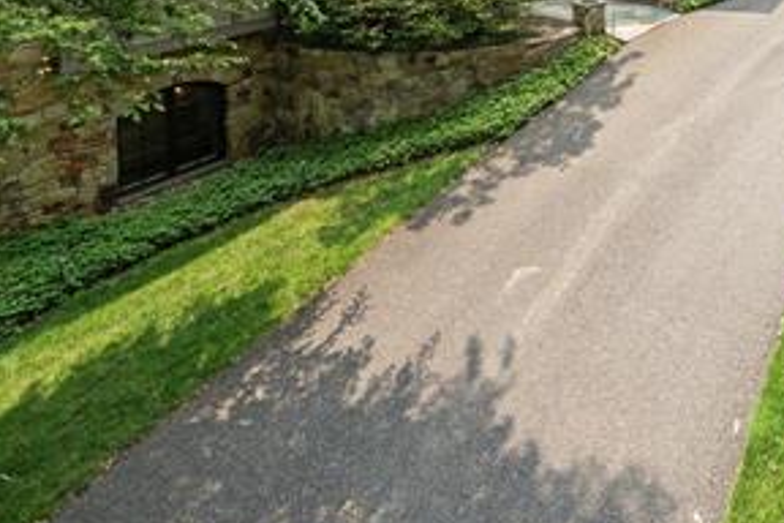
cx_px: 716
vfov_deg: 34.9
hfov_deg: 53.6
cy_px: -101
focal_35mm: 30
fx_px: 653
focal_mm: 12
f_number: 2.8
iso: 320
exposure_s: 1/3200
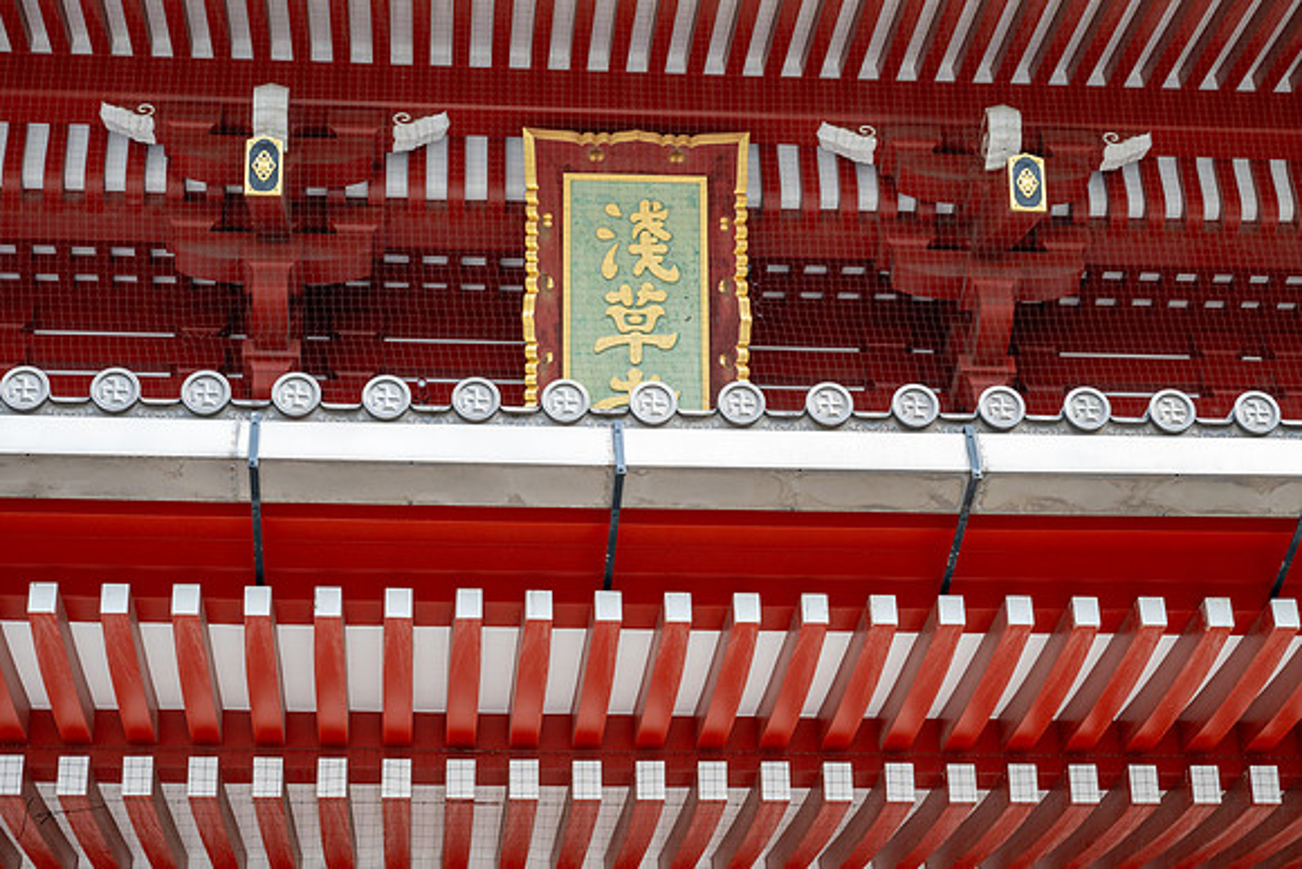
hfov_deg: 28.8
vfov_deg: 19.5
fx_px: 2532
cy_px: 434
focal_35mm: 70
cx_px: 651
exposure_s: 1/320
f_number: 8
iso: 800
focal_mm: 70
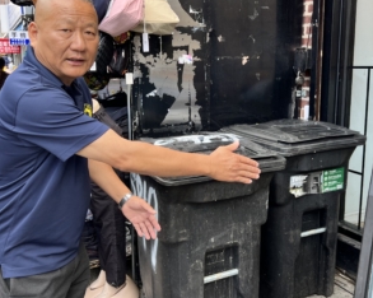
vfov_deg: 38.2
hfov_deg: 46.8
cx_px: 202
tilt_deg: -9.7
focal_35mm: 39
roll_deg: +1.6
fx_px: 430
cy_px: 146
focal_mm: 5.7
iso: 40
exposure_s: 1/207
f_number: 1.5
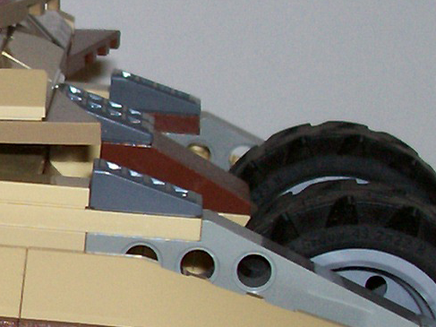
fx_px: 2808
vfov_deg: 6.7
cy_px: 212
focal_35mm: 223
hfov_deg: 8.6
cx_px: -287
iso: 80
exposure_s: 1/73.3
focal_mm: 8.7
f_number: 3.2
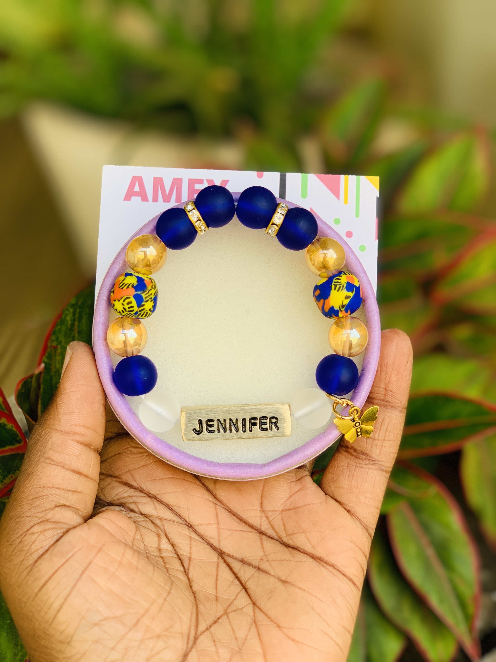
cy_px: 331
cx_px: 248
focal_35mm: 52
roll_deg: -1.1
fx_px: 993
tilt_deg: -28.7
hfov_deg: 28.0
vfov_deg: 36.8
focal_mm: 6
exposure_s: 1/122
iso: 20
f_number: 2.4
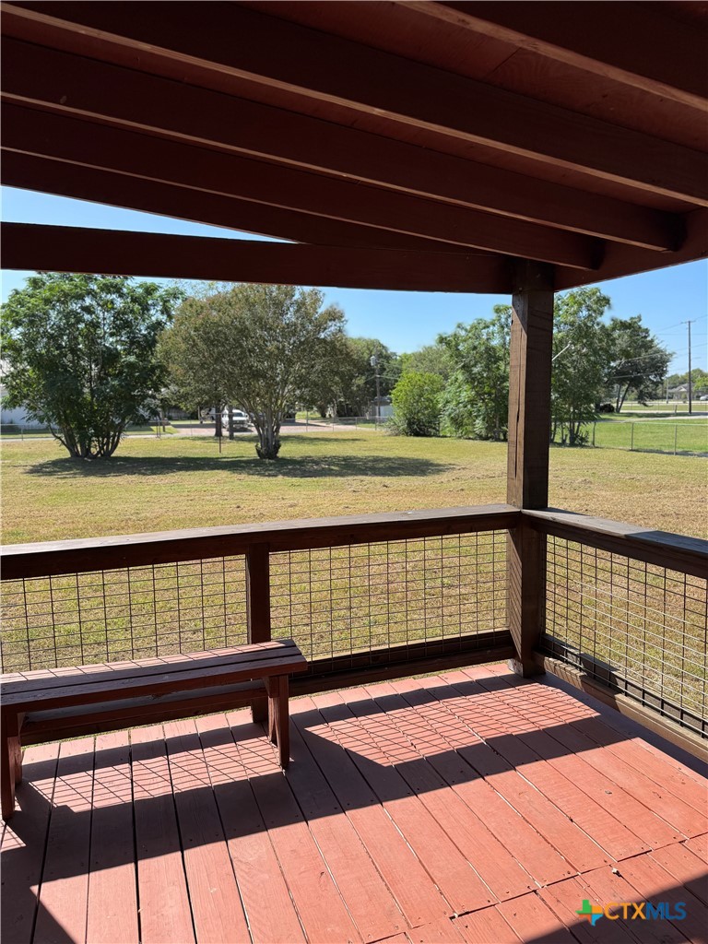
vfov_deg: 71.6
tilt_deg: -7.1
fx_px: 654
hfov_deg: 56.8
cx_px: 354
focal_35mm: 24
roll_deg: +0.8
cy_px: 472
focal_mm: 6.76
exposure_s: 1/2174
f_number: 1.78
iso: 80
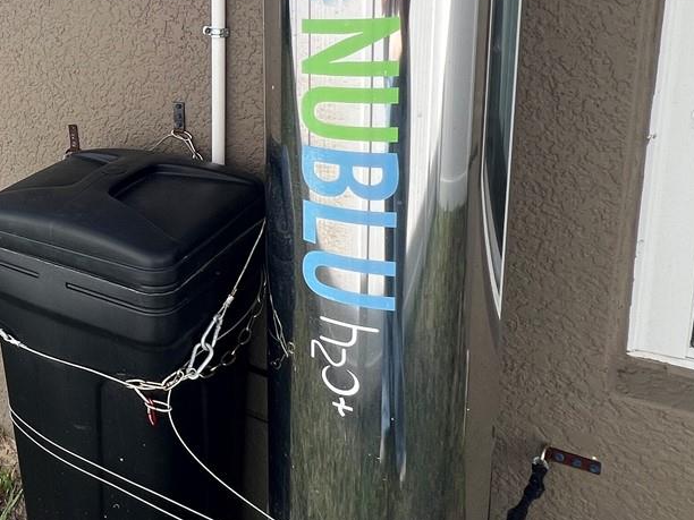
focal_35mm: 34
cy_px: 119
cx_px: -109
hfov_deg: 40.6
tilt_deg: -13.8
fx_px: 682
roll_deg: +7.8
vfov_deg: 40.4
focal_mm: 1.57
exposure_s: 1/533
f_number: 1.8
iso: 32
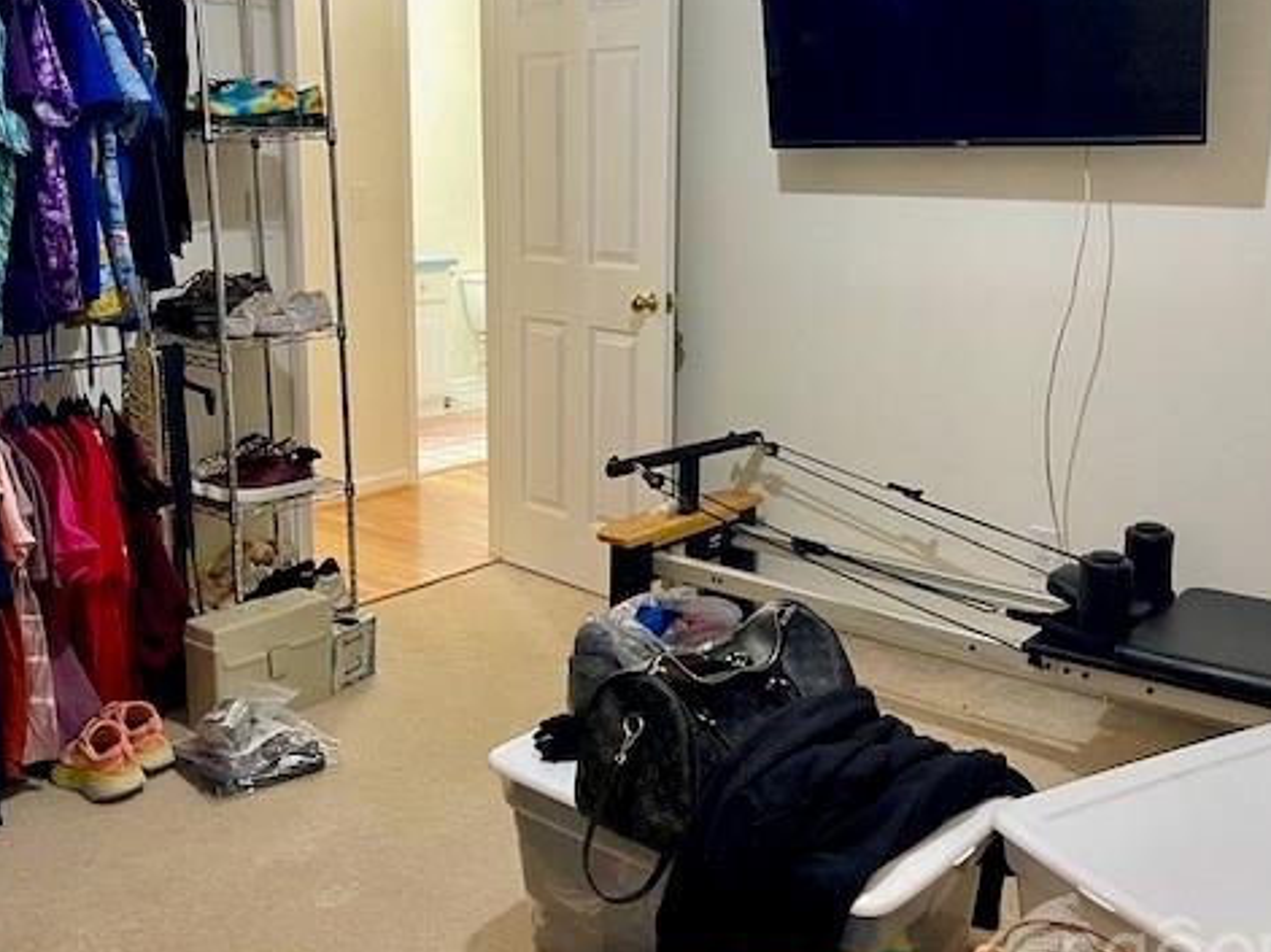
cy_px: 372
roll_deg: -0.2
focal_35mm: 34
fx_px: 1248
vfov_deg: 41.5
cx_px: 704
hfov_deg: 53.9
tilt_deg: -9.6
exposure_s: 1/60
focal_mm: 5.1
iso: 320
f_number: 1.6
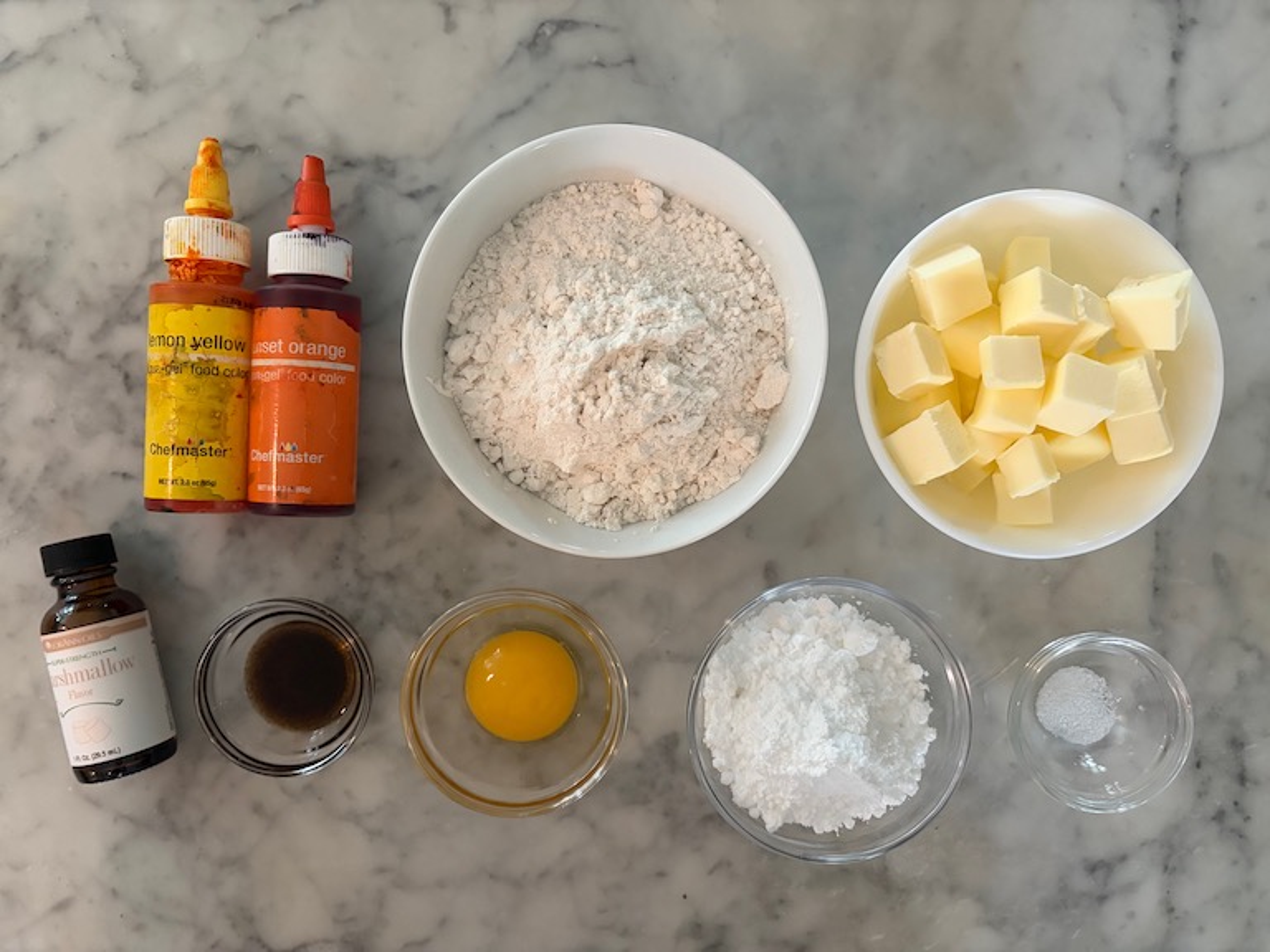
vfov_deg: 53.1
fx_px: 954
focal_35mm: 26
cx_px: 635
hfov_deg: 67.3
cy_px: 476
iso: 400
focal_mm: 5.96
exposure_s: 1/40
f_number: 1.6
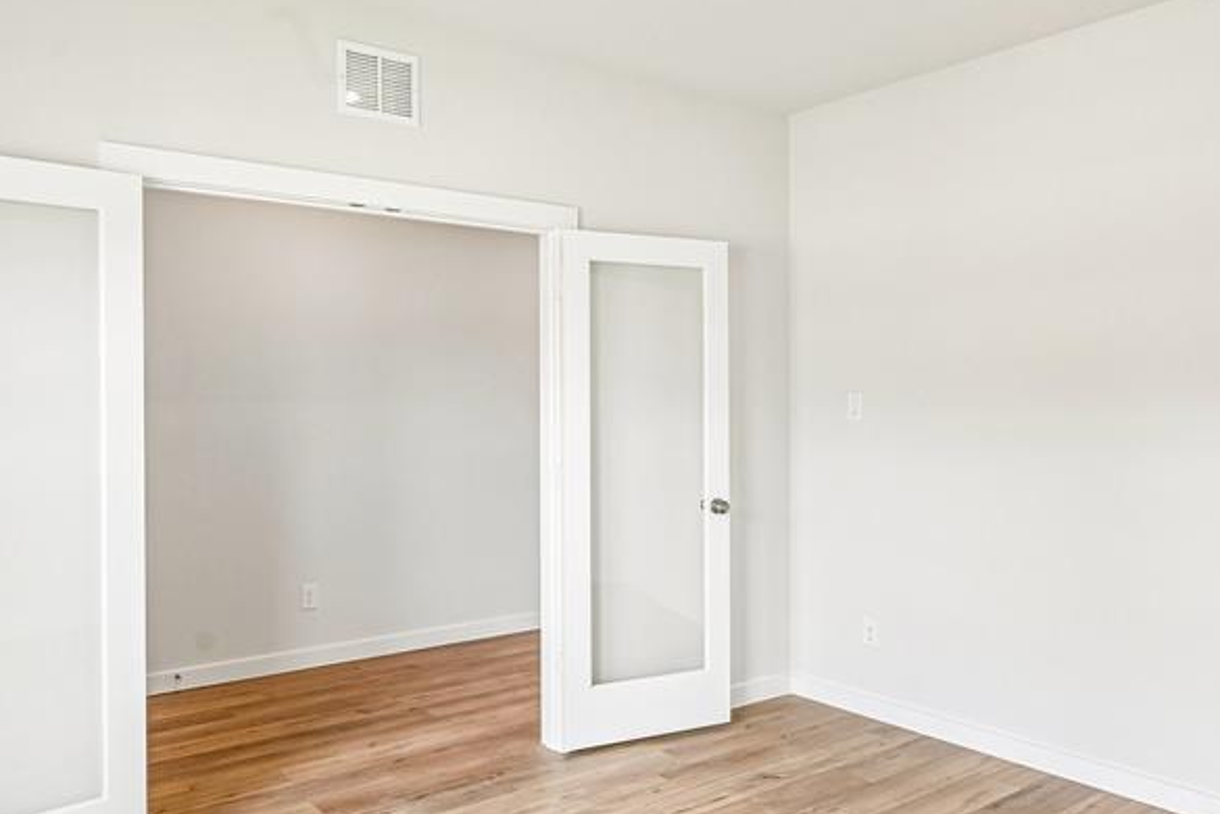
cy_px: 401
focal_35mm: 28
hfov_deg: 65.5
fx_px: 949
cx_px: 596
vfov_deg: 46.4
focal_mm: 16
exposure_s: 1/40
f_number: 8
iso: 400
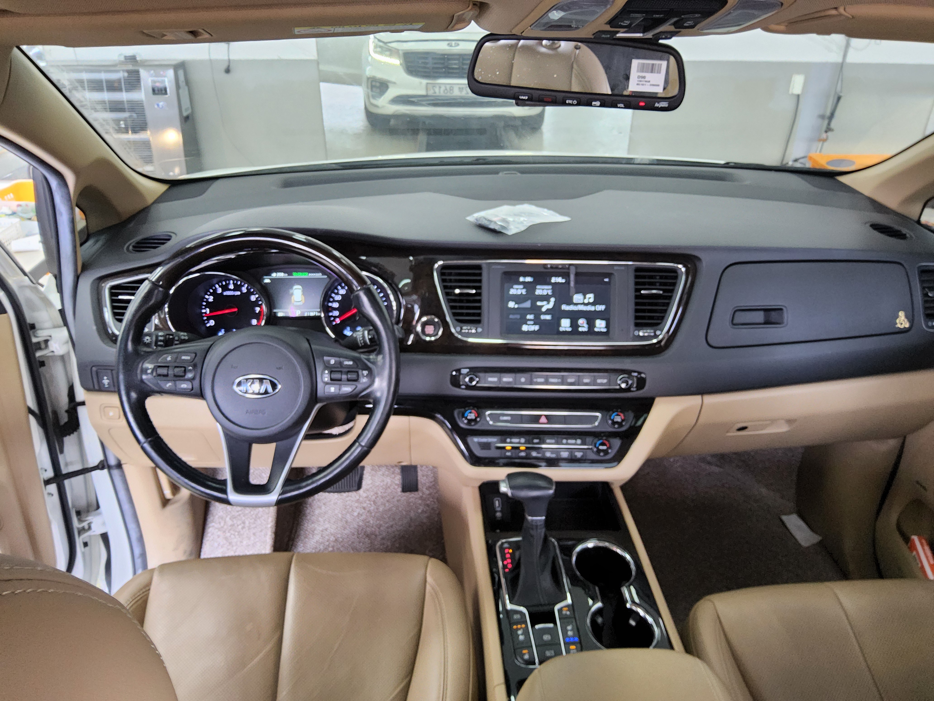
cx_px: 467
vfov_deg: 54.9
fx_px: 675
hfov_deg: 69.4
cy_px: 350
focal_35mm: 25
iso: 500
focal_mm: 3.08
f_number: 2
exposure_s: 1/120
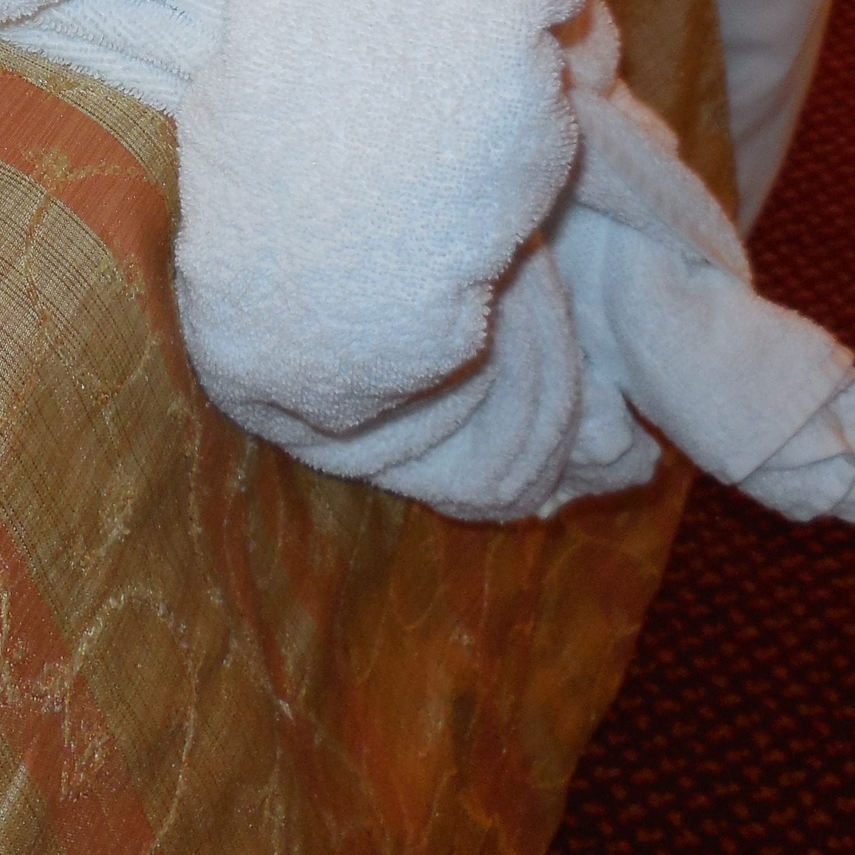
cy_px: -106
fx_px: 1900
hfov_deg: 24.2
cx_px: -14
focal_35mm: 68
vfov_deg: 23.6
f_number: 3.1
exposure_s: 1/25
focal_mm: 4.5
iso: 125
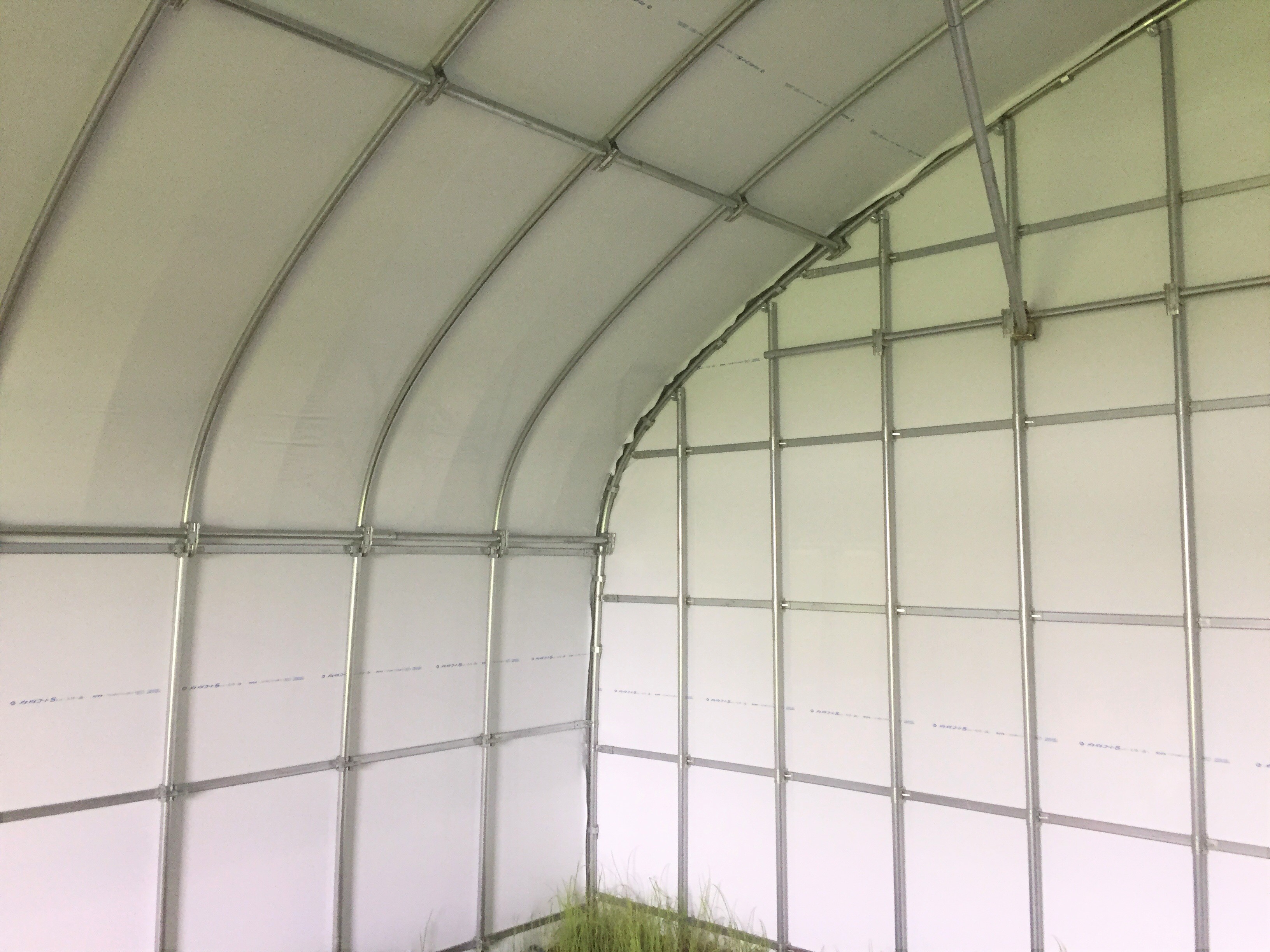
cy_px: 476
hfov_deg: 61.7
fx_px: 1064
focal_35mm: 29
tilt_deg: +7.3
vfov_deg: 48.2
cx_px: 635
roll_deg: +0.2
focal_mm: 4.15
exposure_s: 1/30
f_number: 2.2
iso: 125
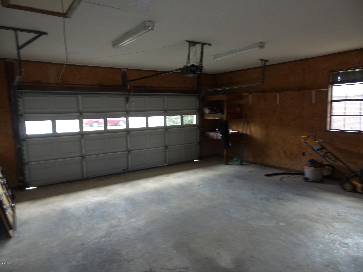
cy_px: 136
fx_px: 241
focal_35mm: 23
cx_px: 182
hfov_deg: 73.9
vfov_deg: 58.9
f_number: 2.8
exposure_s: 1/30
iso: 100
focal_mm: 4.1
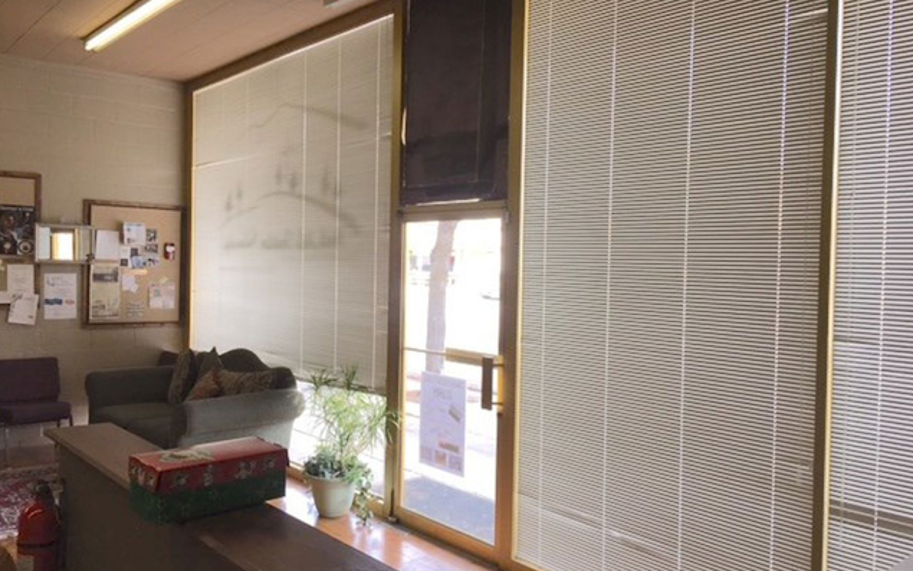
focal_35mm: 31
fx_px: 771
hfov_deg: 61.2
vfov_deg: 40.6
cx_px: 454
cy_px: 288
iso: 25
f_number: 2.2
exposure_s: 1/60
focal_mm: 4.15
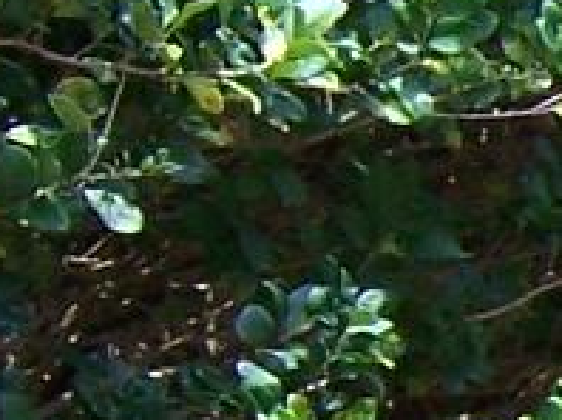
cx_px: 1754
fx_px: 4200
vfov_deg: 5.7
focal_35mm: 259
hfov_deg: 6.8
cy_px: 610
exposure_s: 1/250
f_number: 3.4
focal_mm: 5.5
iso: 80
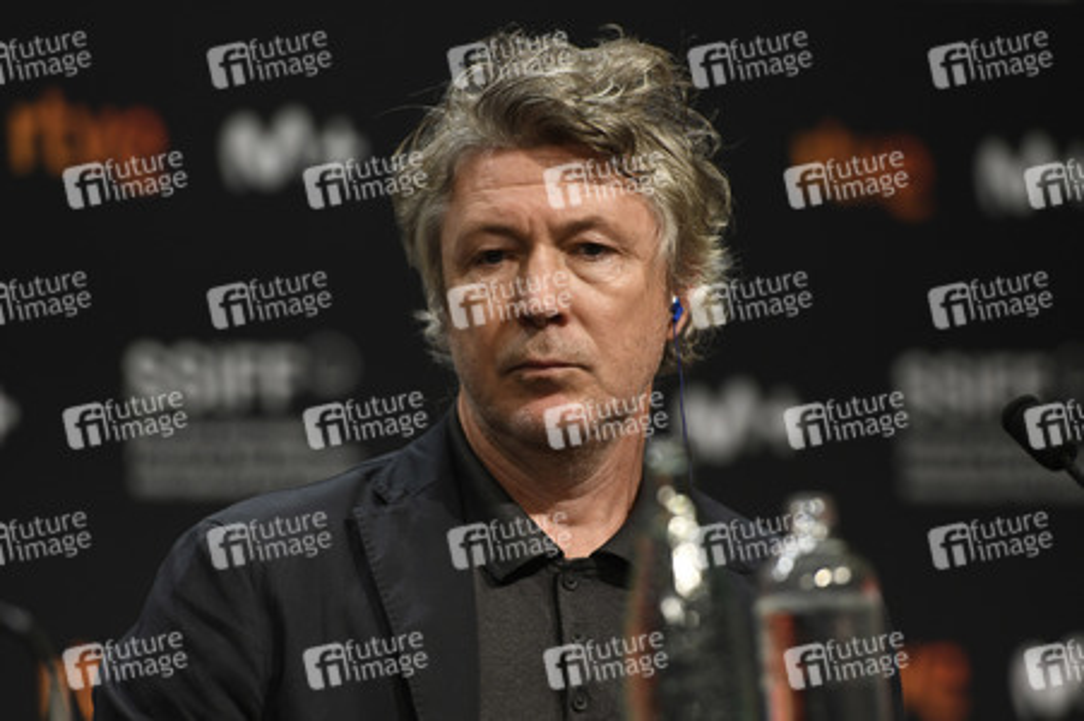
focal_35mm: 200
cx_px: 542
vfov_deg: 6.9
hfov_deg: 10.3
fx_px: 6018
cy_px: 360
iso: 1000
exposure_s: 1/200
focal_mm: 200
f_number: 3.5
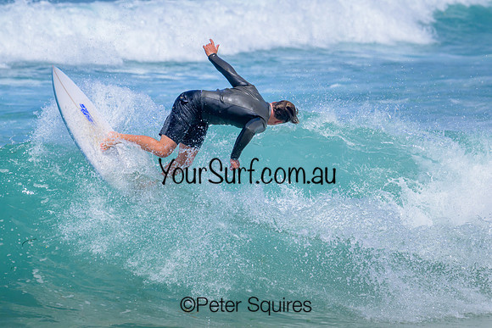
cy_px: 182
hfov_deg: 4.0
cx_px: 272
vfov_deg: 2.6
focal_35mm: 521
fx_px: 7115
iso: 720
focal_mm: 470
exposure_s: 1/2000
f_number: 11
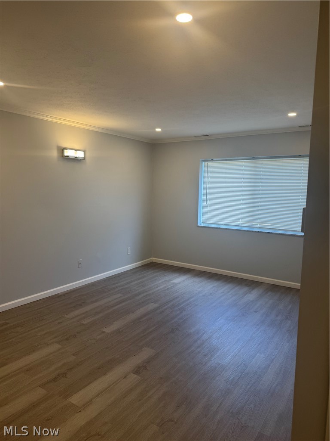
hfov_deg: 56.8
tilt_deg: -6.8
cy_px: 220
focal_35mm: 24
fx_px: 305
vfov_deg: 71.6
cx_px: 165
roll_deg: +0.5
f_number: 1.78
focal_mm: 6.76
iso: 80
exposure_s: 1/120
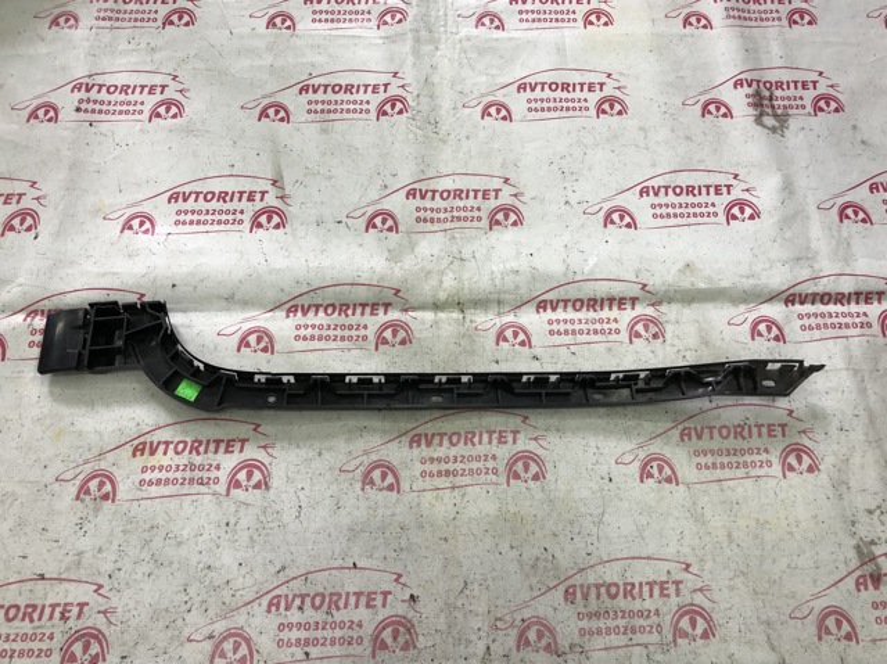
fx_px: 717
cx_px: 444
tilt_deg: -67.1
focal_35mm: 28
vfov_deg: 49.7
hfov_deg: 63.5
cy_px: 332
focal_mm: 4
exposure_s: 1/33
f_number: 1.8
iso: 32
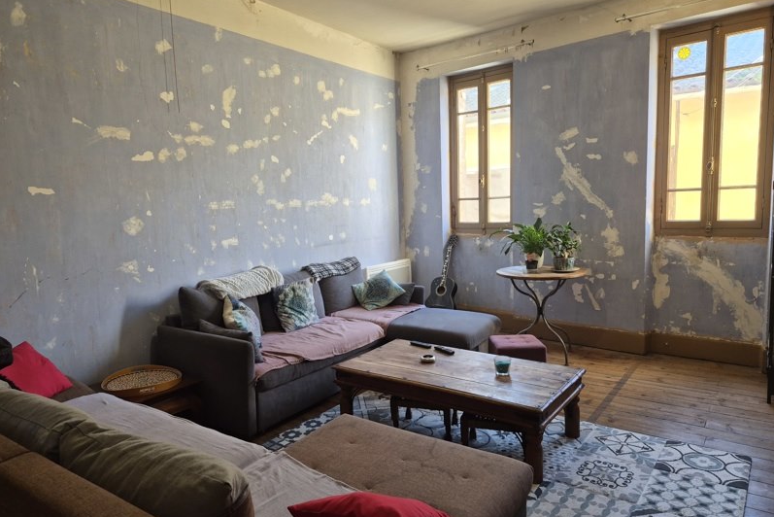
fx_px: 516
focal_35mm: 24
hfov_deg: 73.7
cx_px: 387
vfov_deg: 53.2
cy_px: 268
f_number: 1.8
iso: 200
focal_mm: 5.4
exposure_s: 1/100
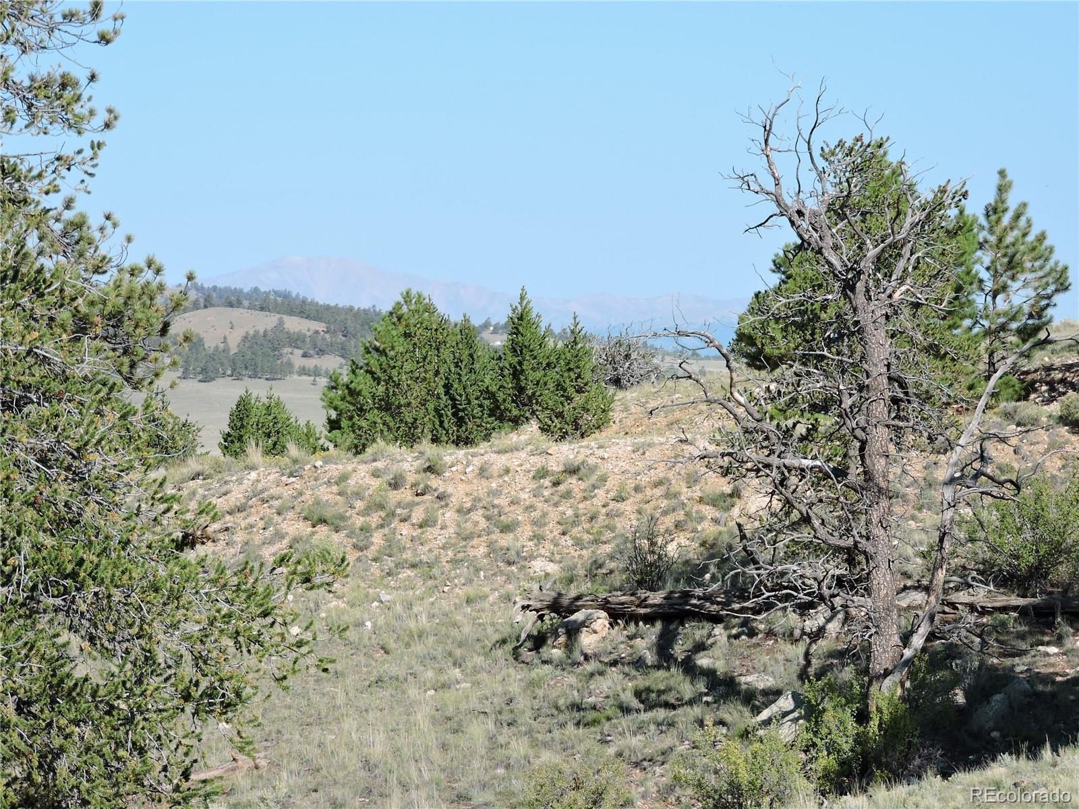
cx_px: 540
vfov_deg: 9.6
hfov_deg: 12.7
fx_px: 4831
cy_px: 404
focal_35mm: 155
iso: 100
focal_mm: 27.6
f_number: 4.4
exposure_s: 1/500
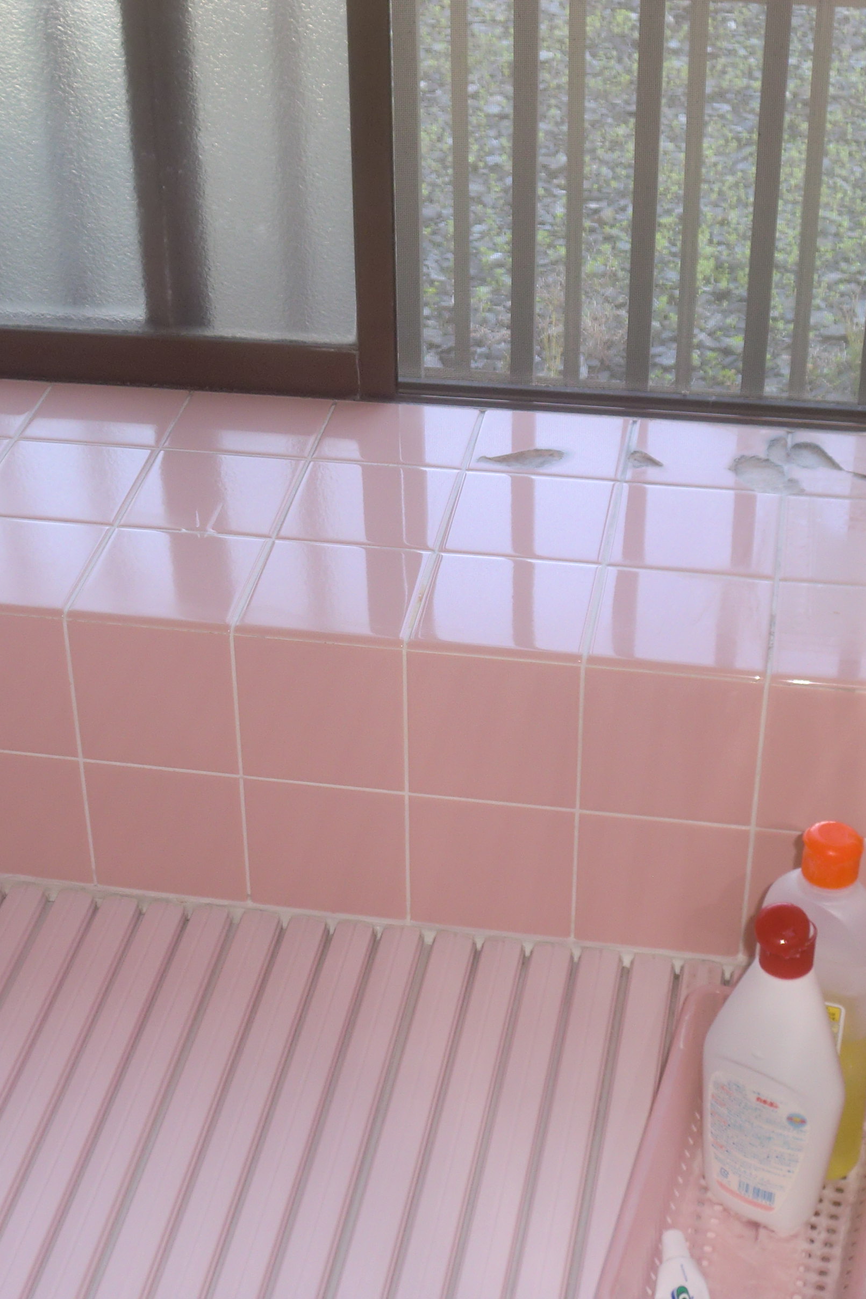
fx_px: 2129
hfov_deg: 22.9
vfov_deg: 33.9
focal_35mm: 59
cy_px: 649
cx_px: 327
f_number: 3.4
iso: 125
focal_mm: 7.7
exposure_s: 1/60
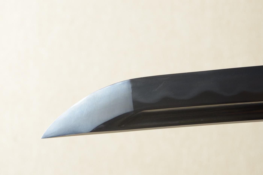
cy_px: 88
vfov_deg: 10.1
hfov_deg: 15.2
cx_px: 132
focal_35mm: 135
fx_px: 985
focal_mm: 90
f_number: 11
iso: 400
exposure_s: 1/1.6
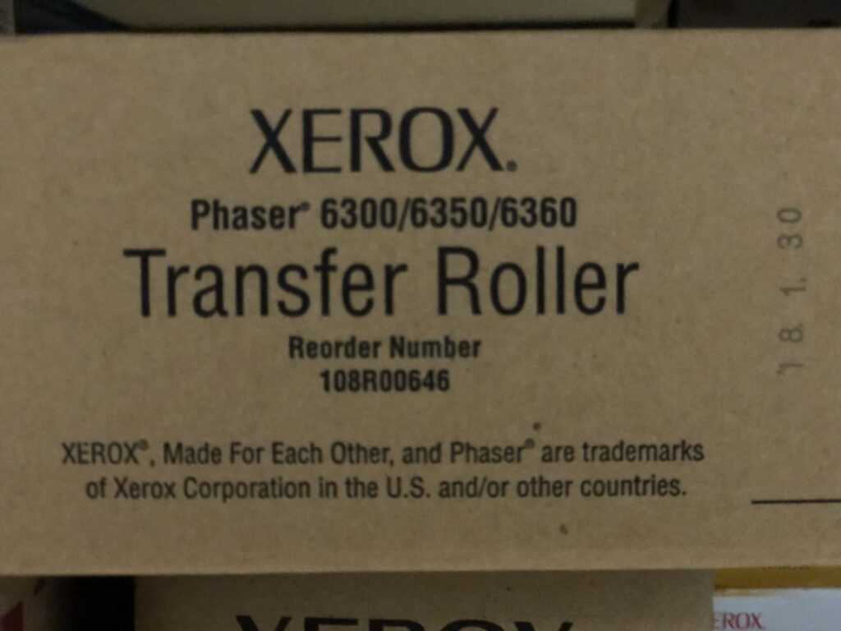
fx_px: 1263
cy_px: 316
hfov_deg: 36.8
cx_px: 420
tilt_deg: -5.6
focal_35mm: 52
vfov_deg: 28.0
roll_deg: +1.1
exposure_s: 1/8
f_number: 2.4
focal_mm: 6
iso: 250
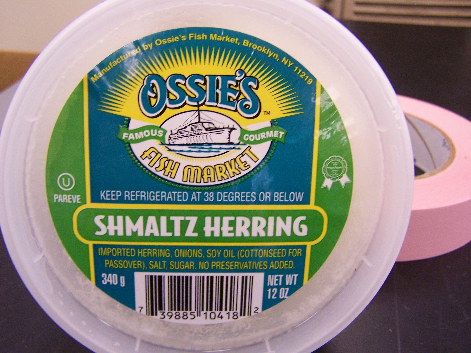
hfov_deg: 49.0
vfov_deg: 37.7
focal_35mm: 38
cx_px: 236
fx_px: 517
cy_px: 176
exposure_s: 1/30
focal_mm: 6.3
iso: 140
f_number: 2.8
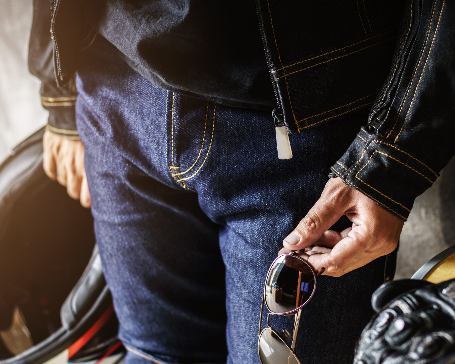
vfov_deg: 18.5
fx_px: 1118
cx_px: 250
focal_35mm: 83
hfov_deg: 23.0
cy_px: 230
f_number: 2.8
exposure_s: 1/25
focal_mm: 50
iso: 250
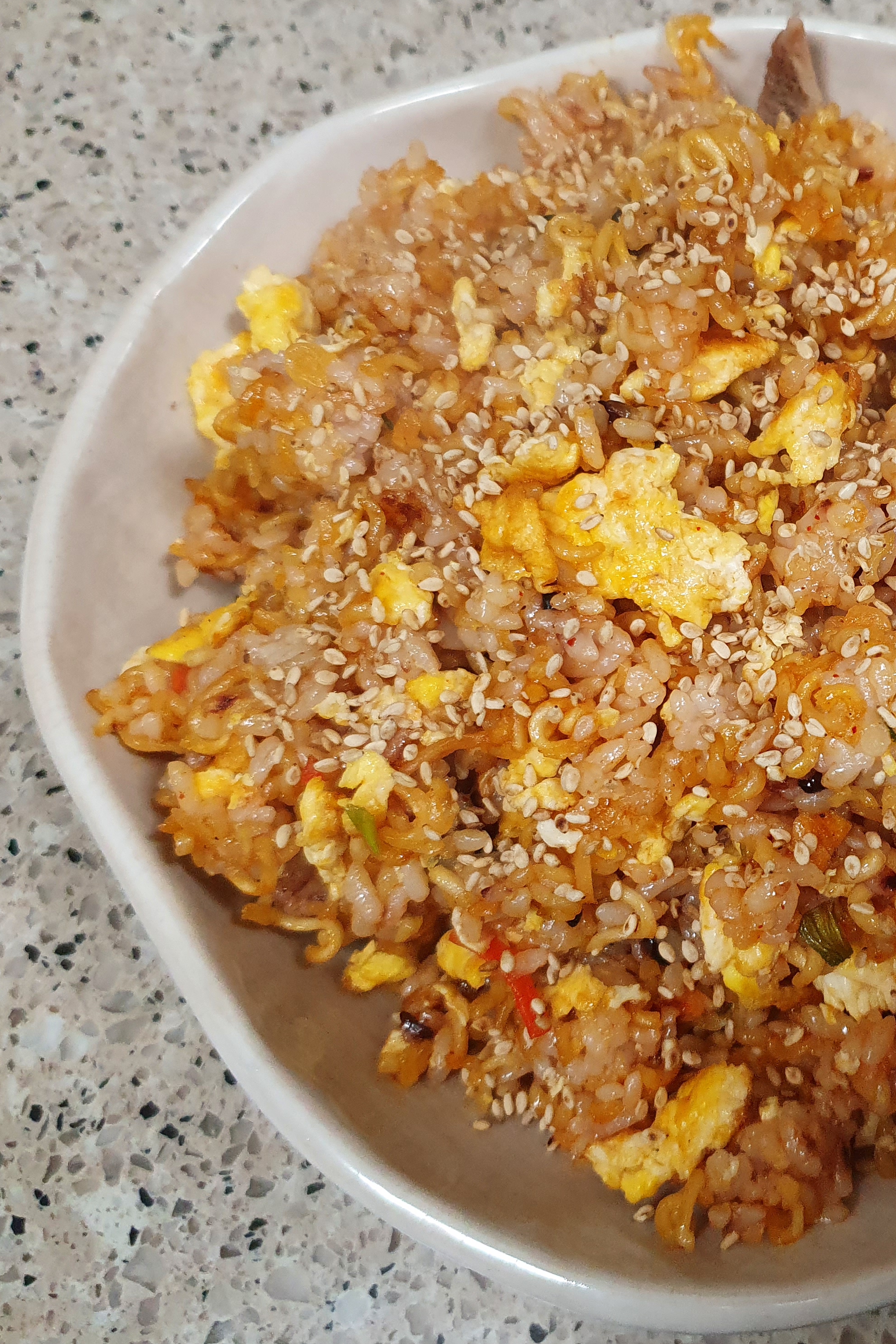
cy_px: 661
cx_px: 742
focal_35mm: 37
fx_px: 1381
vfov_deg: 51.9
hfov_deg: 34.6
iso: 250
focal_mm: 4.32
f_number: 1.5
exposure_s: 1/120
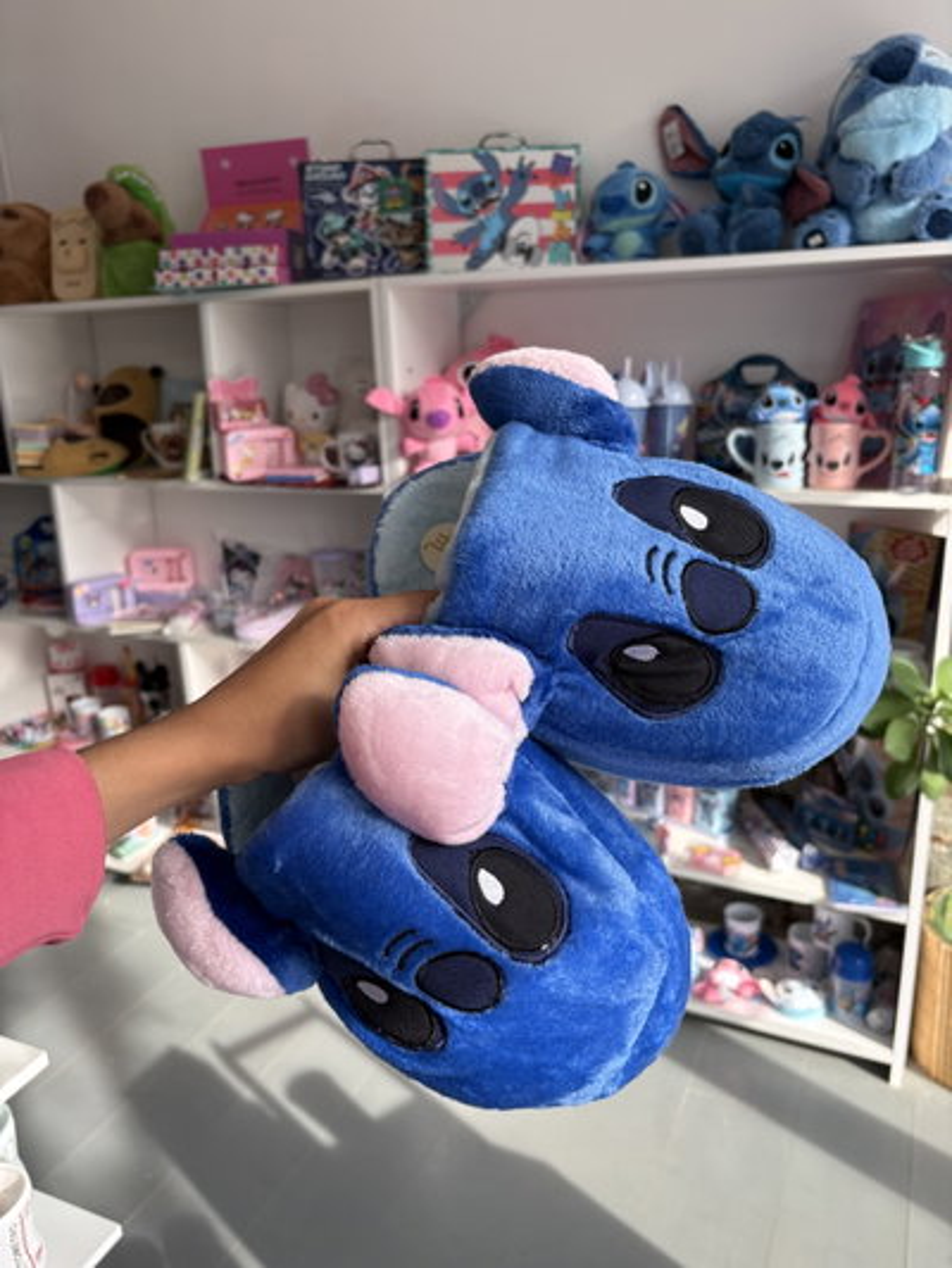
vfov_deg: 67.3
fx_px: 953
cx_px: 476
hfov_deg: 53.1
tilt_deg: -16.6
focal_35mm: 26
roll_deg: +2.8
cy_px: 634
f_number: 1.6
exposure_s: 1/355
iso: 50
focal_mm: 5.96
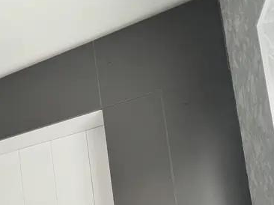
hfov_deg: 54.5
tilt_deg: +3.1
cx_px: 73
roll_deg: +6.9
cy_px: 237
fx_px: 253
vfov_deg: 35.9
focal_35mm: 32
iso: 250
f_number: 1.8
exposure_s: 1/76
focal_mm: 1.57
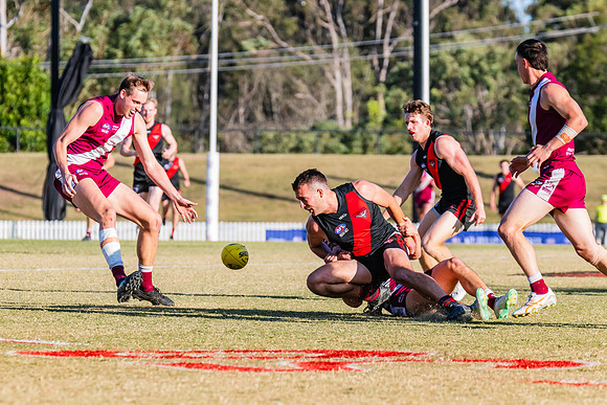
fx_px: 5373
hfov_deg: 6.5
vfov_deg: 4.3
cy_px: 178
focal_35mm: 319
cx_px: 224
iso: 800
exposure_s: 1/1600
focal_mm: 250
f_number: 8
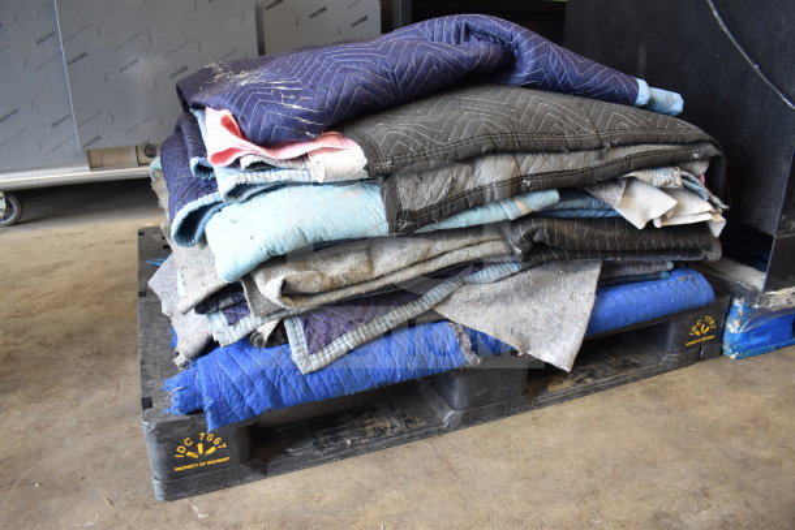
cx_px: 398
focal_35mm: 27
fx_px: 596
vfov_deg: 48.0
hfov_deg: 67.4
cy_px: 265
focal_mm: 18
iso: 560
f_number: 3.5
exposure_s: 1/30
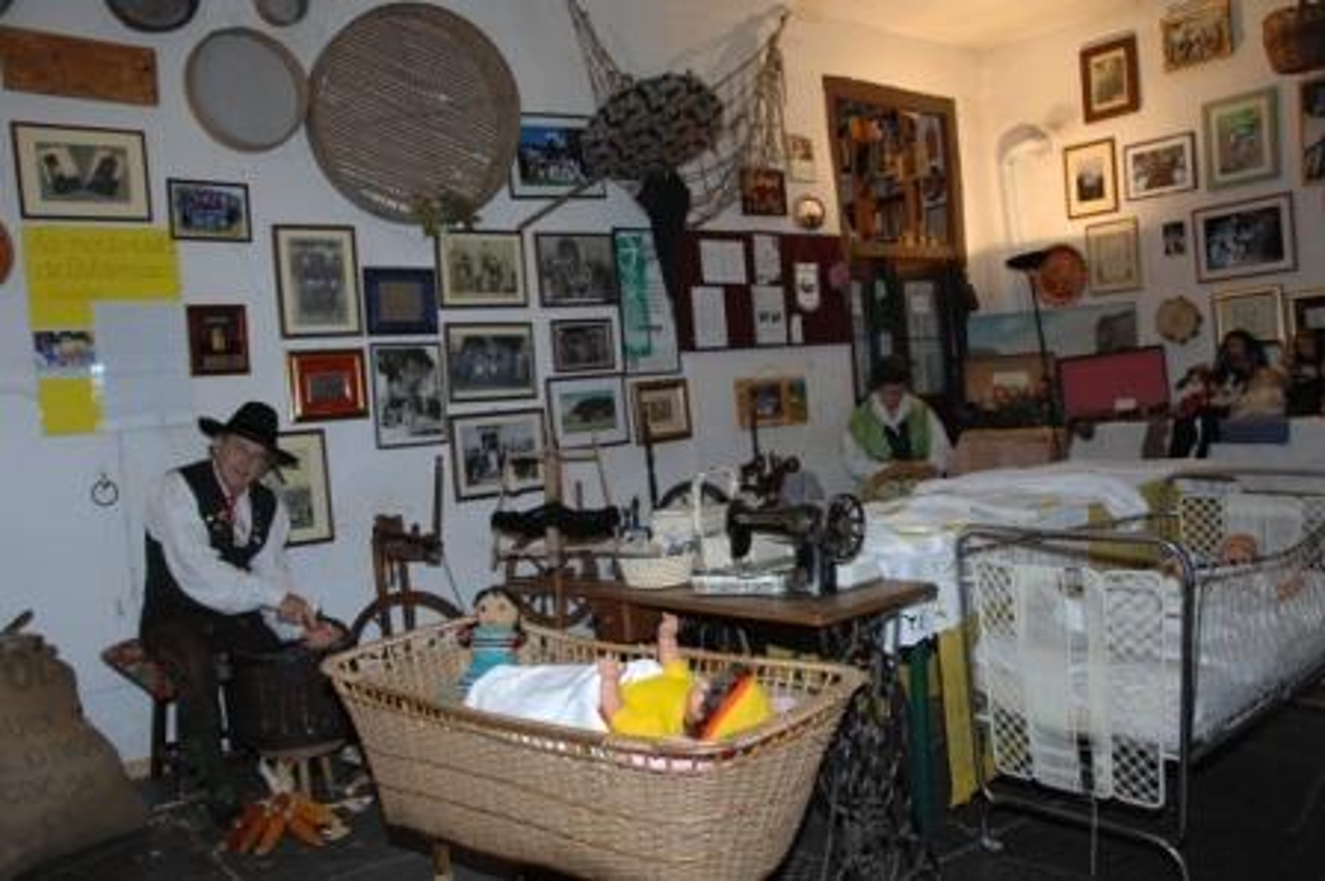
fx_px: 1103
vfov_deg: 43.5
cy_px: 440
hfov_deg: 62.0
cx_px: 662
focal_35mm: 30
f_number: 5.3
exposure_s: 1/60
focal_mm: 20
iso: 320
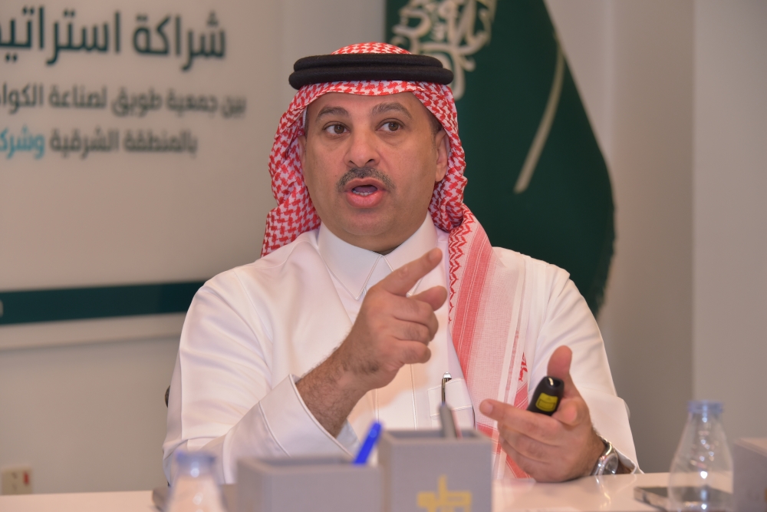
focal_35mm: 122
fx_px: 2599
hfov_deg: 16.8
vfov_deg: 11.2
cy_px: 256
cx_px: 384
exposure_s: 1/60
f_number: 6.3
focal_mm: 122
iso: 640
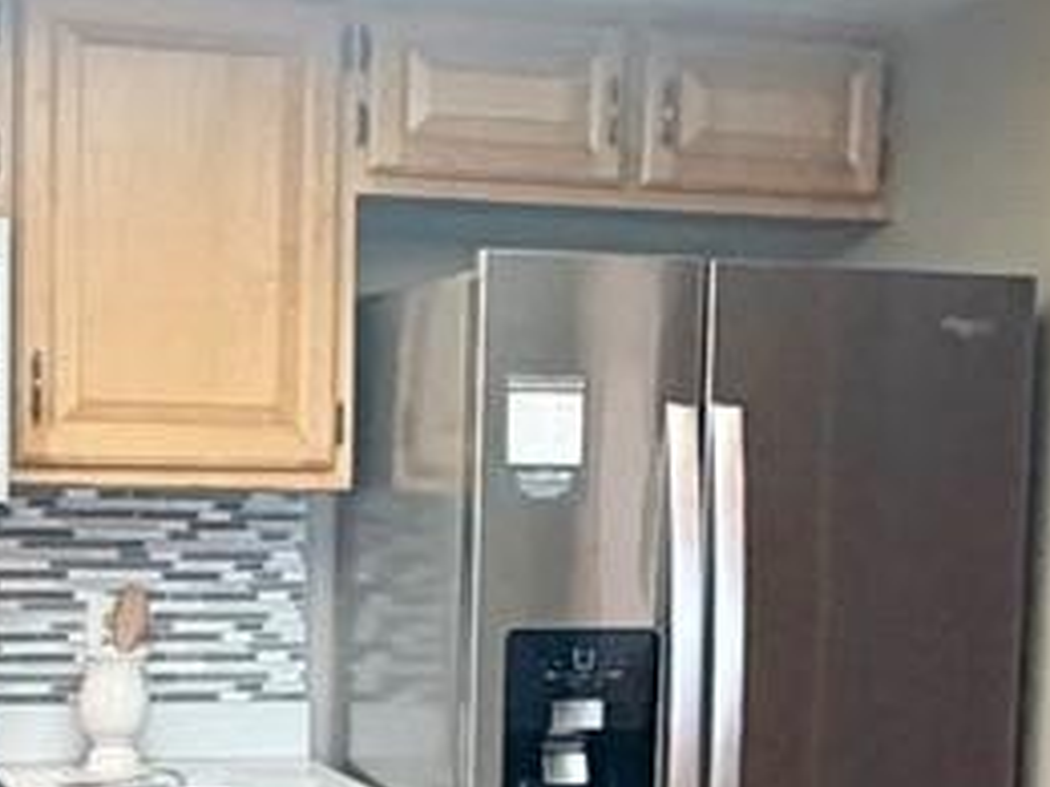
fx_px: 2609
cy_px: 702
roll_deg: -0.5
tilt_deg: -5.9
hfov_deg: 22.8
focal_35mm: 86
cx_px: 489
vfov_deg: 16.9
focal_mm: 2.22
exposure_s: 1/60
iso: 320
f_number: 2.2
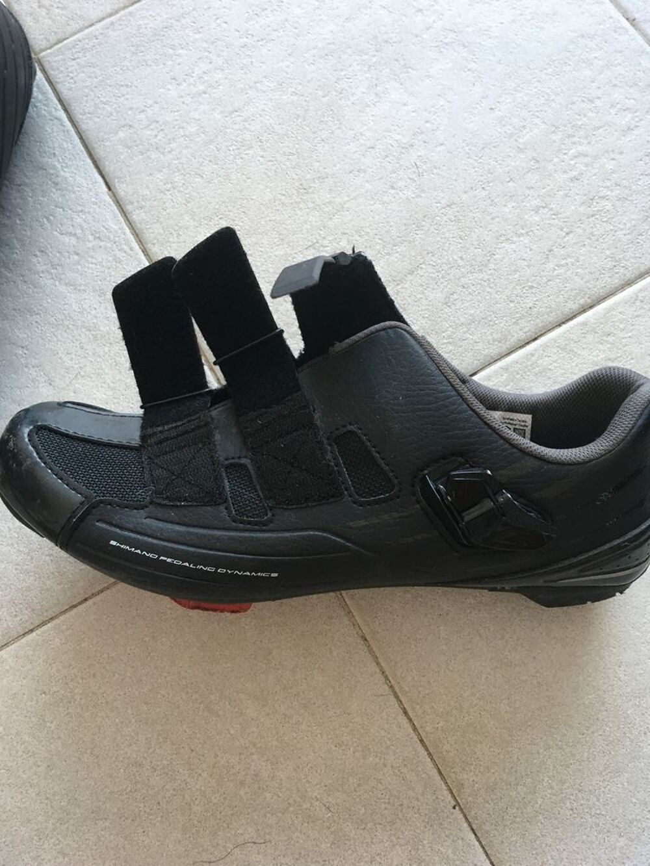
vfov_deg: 61.7
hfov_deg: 48.2
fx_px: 726
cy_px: 433
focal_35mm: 29
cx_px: 325
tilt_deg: -75.1
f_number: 2.2
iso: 125
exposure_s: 1/33
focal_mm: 4.15
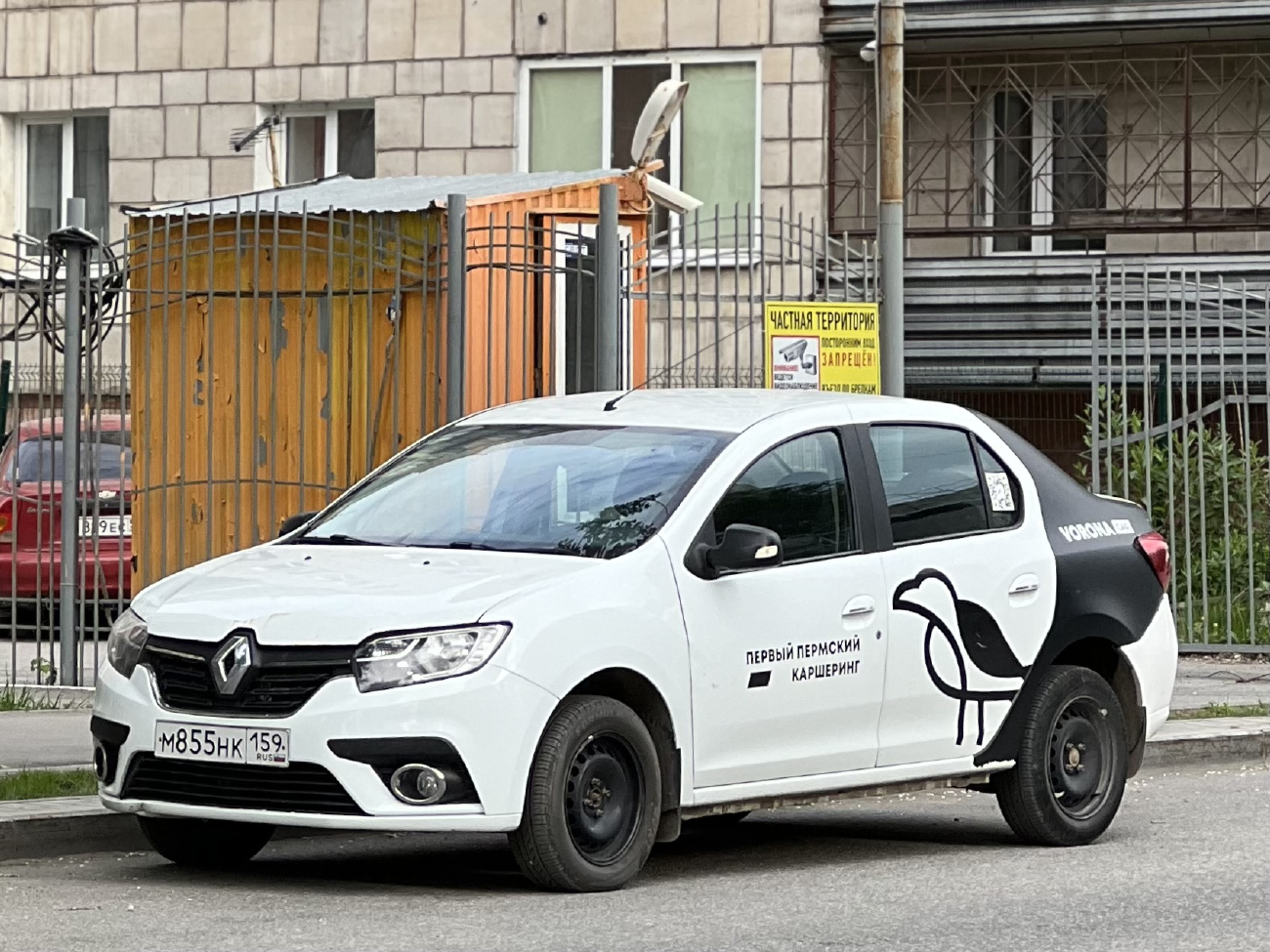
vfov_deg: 19.1
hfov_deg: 25.3
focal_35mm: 77
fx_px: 2825
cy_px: 476
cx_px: 635
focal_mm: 9
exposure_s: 1/121
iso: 32
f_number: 2.8
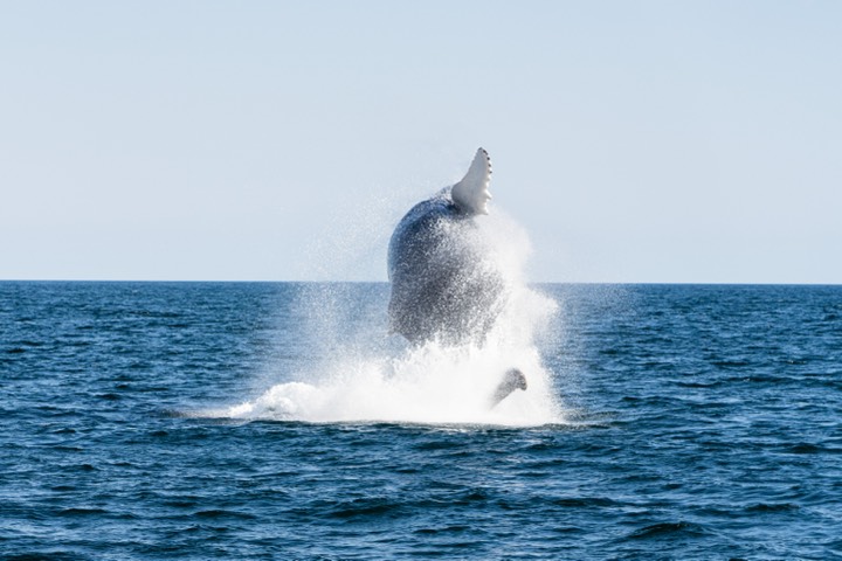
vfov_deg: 13.0
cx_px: 421
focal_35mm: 105
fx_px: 2456
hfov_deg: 19.5
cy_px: 280
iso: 500
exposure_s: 1/4000
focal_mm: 105
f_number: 4
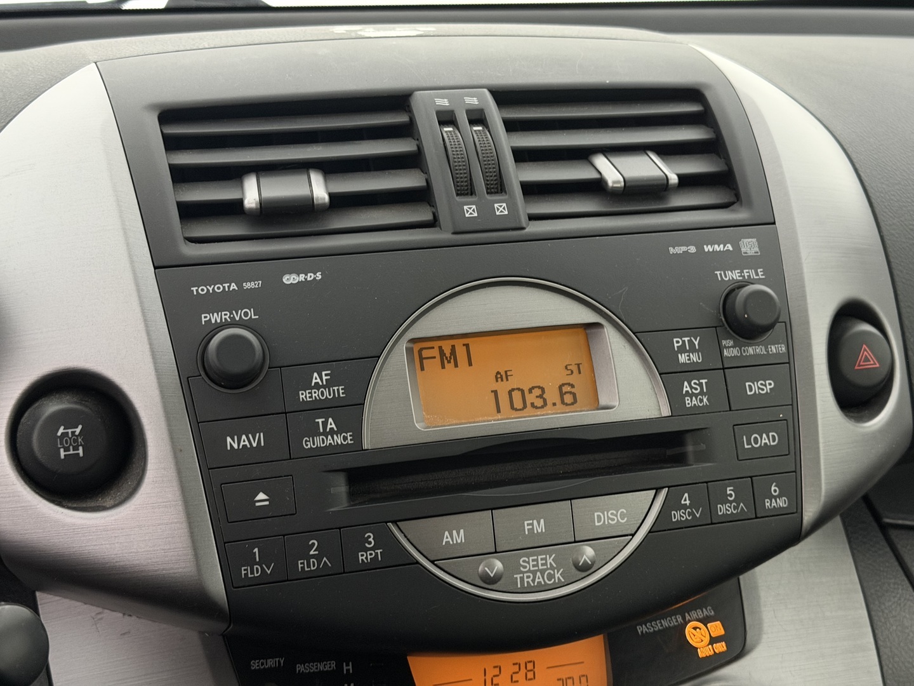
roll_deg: -1.0
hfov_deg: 39.7
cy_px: 343
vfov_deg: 30.3
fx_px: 1267
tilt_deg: -21.9
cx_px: 457
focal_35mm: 48
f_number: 1.78
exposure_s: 1/33
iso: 400
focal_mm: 6.76
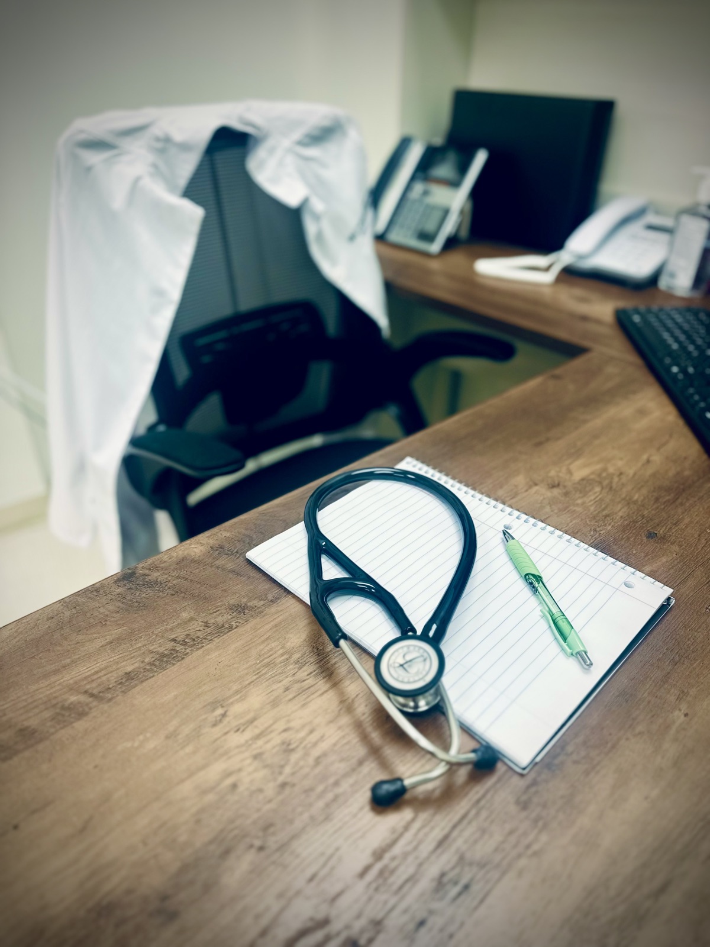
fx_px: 656
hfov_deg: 56.8
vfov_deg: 71.6
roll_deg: -1.1
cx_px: 355
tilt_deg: -32.6
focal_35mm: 24
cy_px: 474
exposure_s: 1/120
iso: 64
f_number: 1.78
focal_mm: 6.86
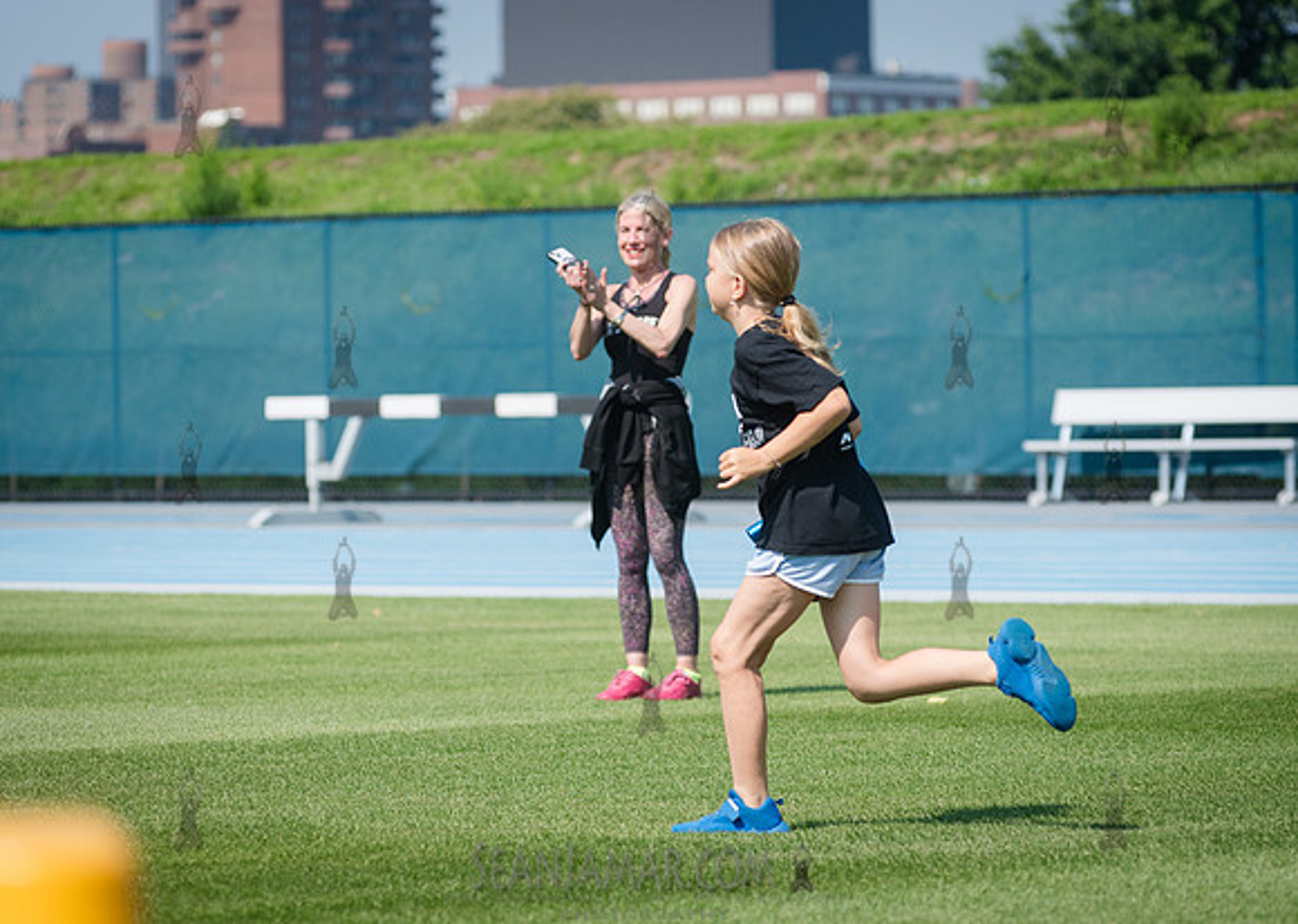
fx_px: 7611
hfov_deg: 9.7
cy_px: 387
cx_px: 649
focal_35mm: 207
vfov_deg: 6.9
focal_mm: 170
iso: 400
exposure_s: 1/2500
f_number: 5
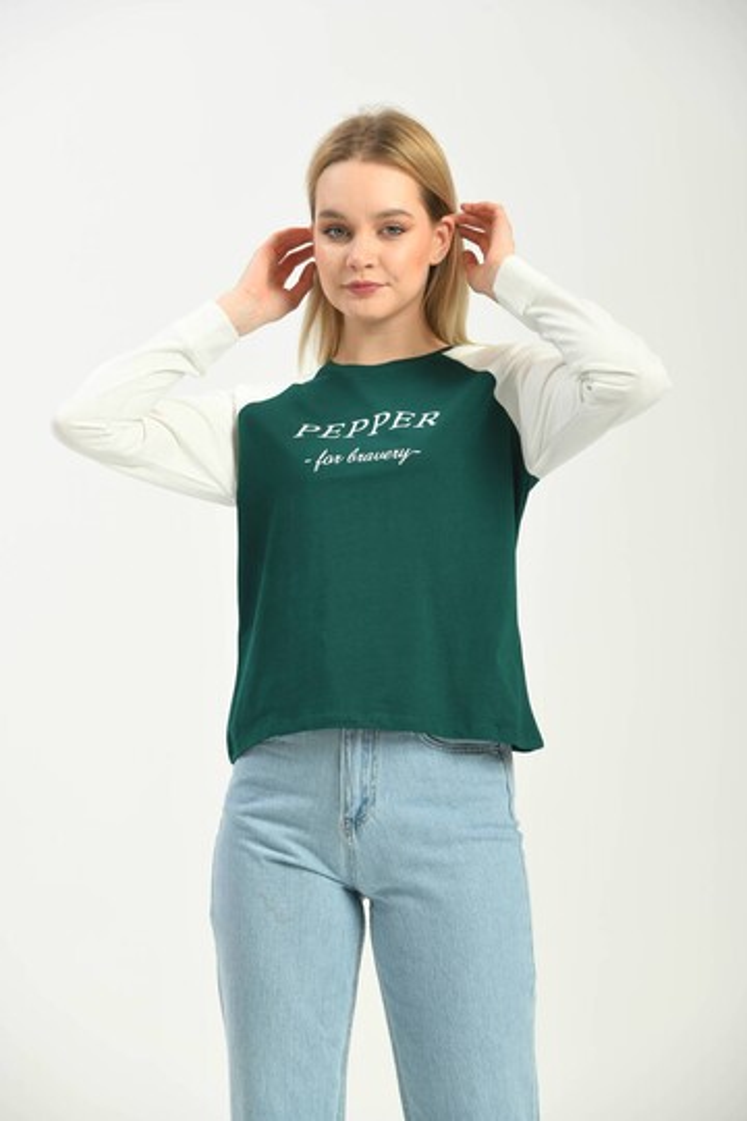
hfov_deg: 11.0
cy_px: 560
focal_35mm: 125
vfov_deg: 16.4
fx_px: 3890
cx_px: 374
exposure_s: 1/160
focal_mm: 125
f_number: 6.3
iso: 100
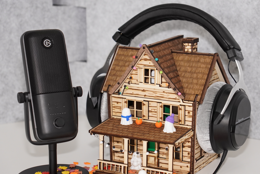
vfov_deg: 11.9
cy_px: 94
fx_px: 830
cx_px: 152
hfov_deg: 17.8
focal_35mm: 115
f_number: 2.8
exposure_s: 1/100
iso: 800
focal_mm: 56
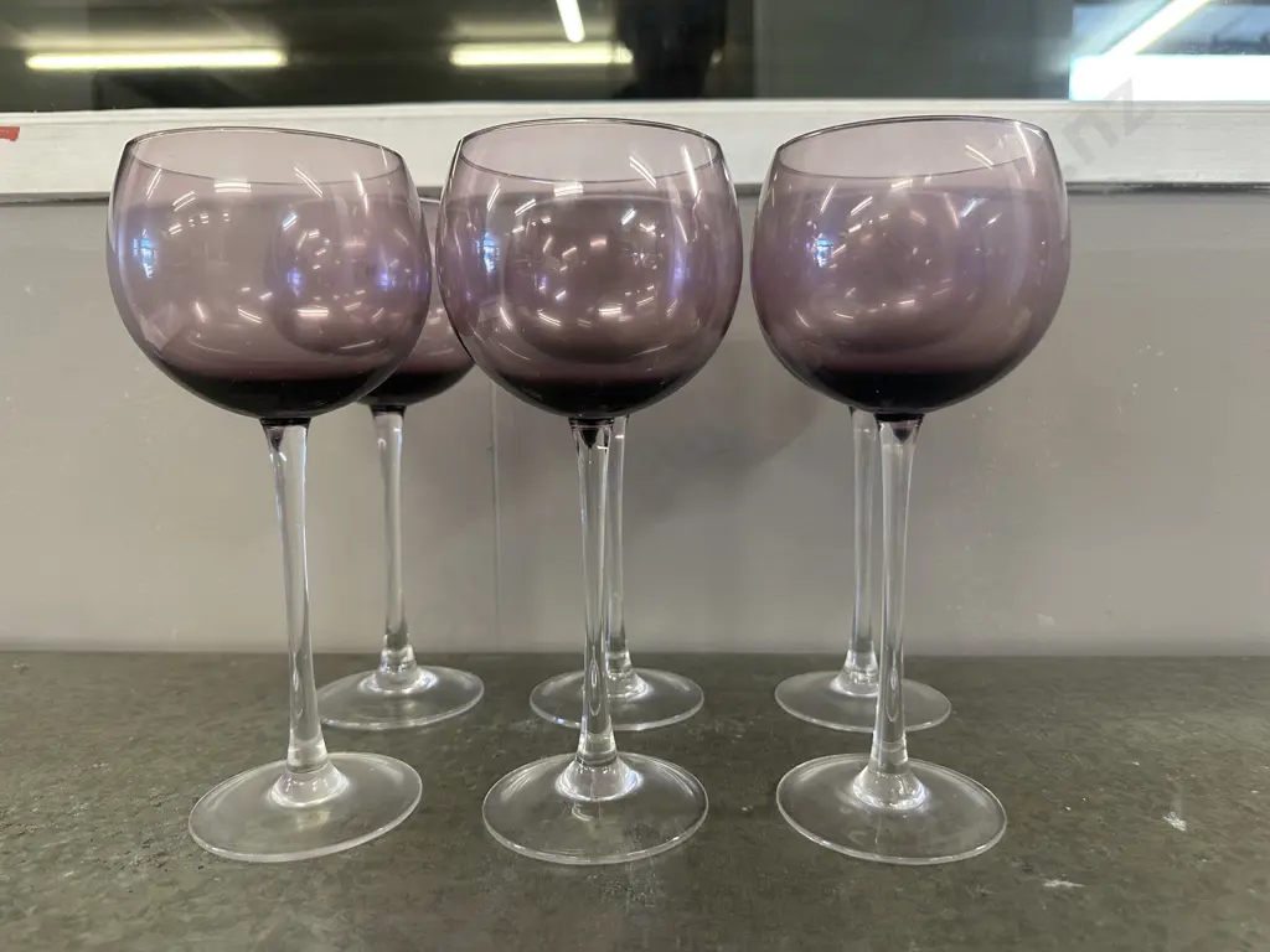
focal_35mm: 24
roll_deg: +0.2
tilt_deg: -6.6
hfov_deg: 71.6
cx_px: 635
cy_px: 476
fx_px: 881
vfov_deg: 56.8
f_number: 1.78
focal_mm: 6.86
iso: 160
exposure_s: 1/50
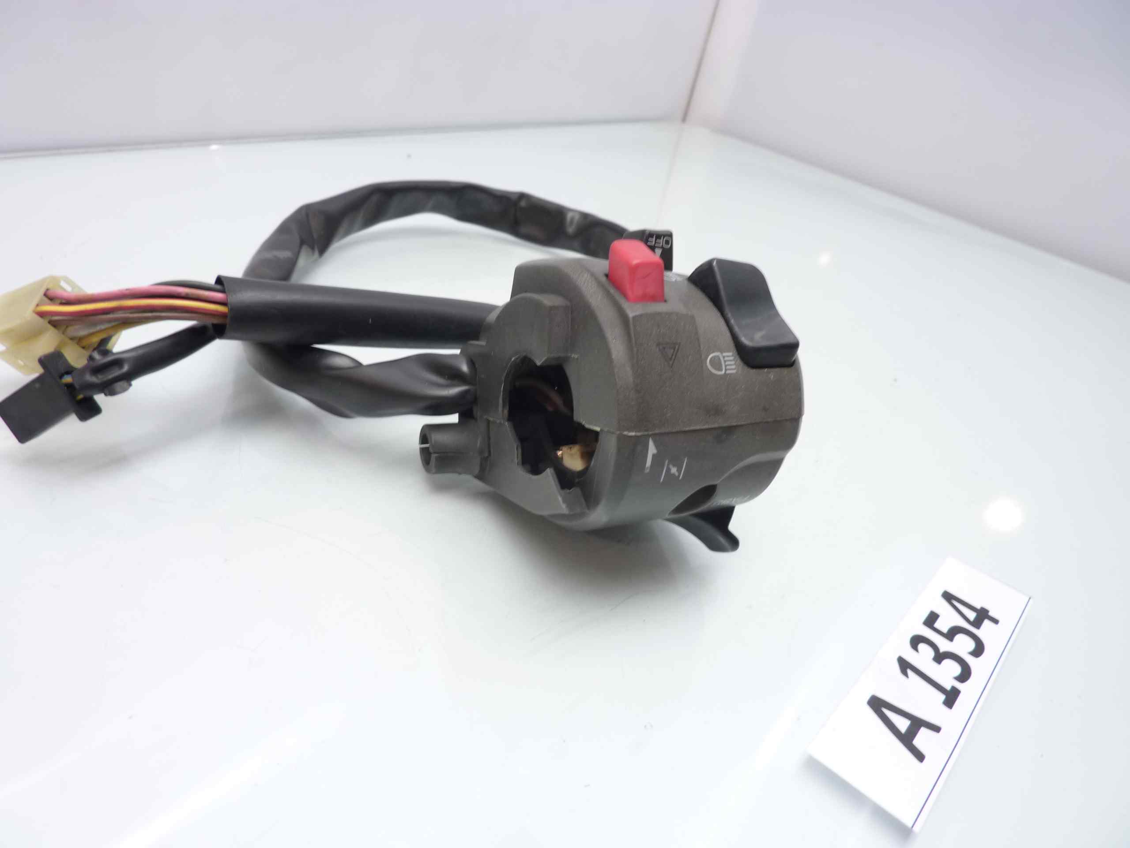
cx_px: 565
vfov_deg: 54.9
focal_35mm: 25
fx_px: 816
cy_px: 424
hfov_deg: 69.4
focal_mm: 4.1
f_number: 3.3
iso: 125
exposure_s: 1/10
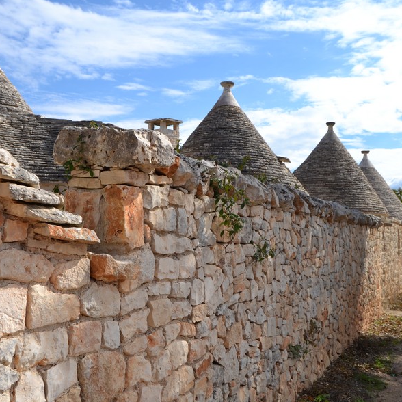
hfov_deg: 42.6
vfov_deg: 42.8
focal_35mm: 39
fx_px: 512
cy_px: 203
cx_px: 157
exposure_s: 1/320
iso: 100
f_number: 9
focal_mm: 20
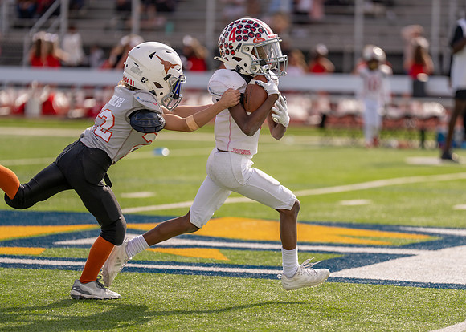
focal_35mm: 240
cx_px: 284
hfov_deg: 8.4
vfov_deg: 6.0
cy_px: 187
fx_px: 3169
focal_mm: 200
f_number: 2.8
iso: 100
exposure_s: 1/2000
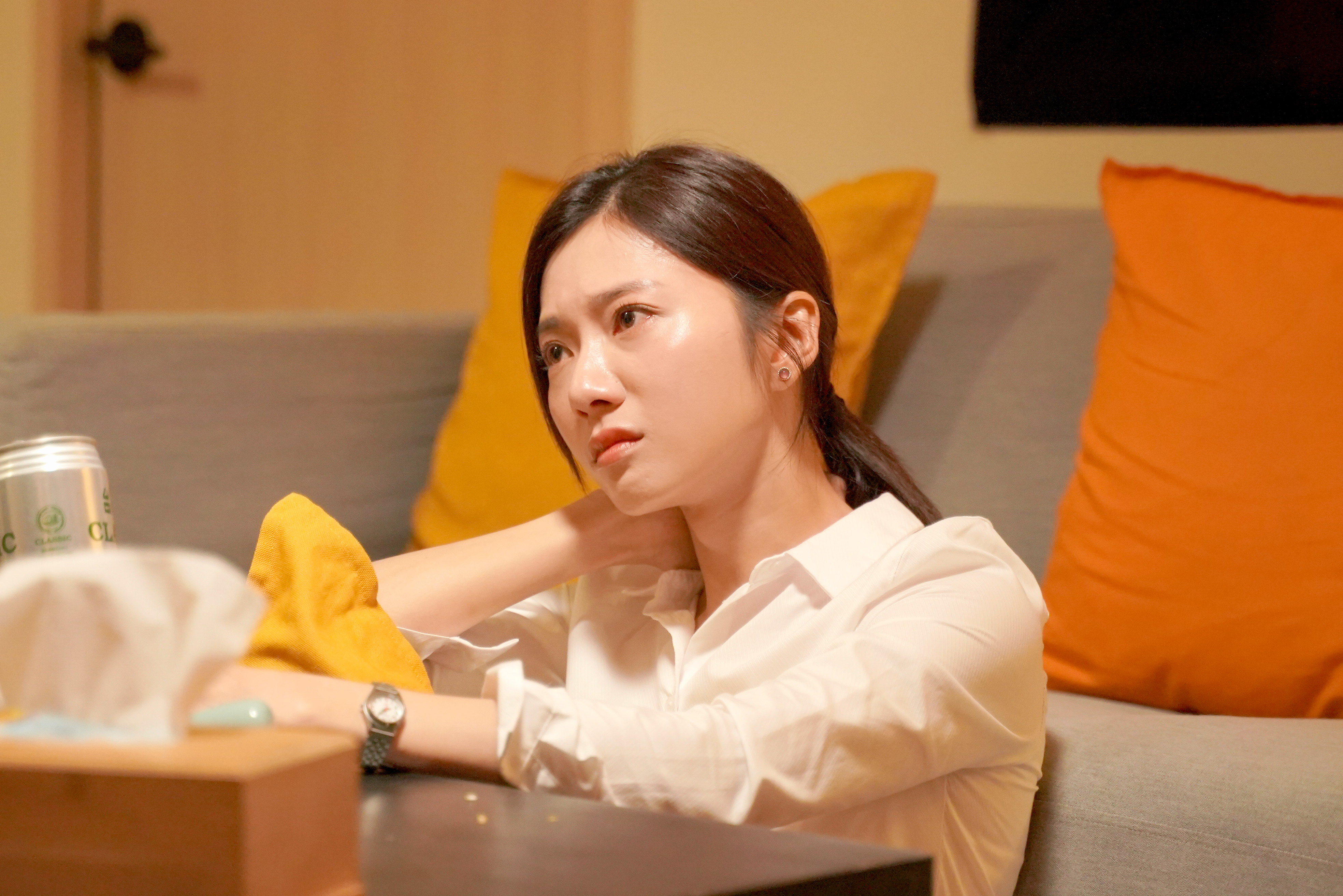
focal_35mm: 112
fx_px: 4178
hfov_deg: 18.3
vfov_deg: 12.2
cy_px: 448
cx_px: 672
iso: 3200
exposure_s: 1/160
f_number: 2.8
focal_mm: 75
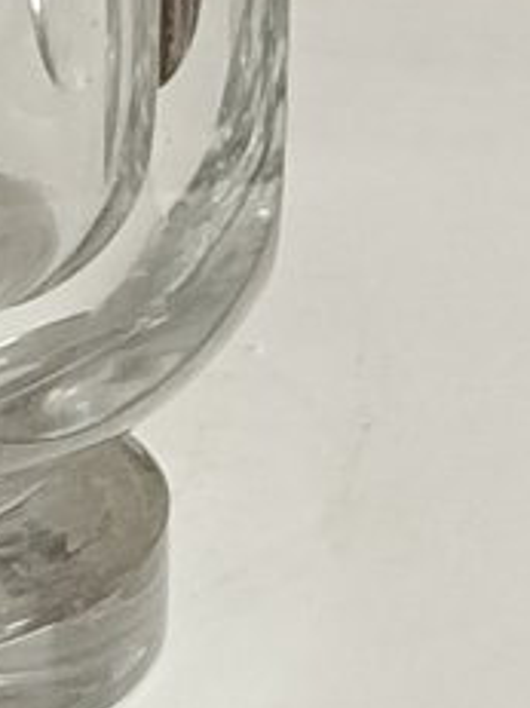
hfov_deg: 5.9
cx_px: -260
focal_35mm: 249
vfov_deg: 7.7
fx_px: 5088
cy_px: -604
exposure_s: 1/50
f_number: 1.7
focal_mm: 5.24
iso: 1383
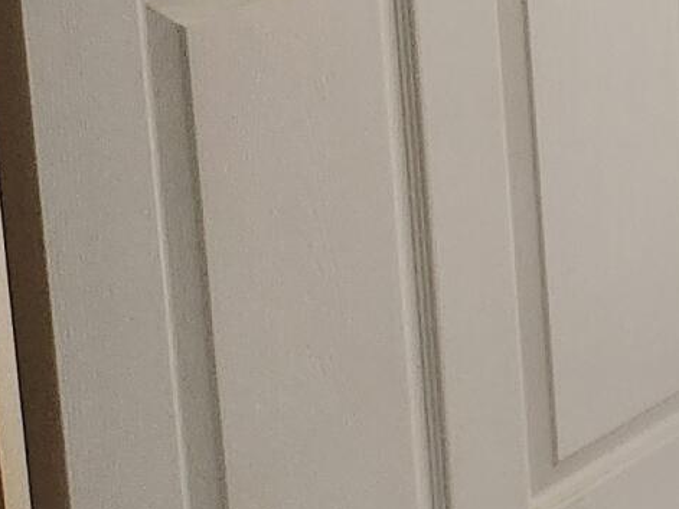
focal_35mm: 153
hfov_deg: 9.6
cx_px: 2123
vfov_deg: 9.4
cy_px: -236
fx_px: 3000
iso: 400
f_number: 1.8
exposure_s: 1/120
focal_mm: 5
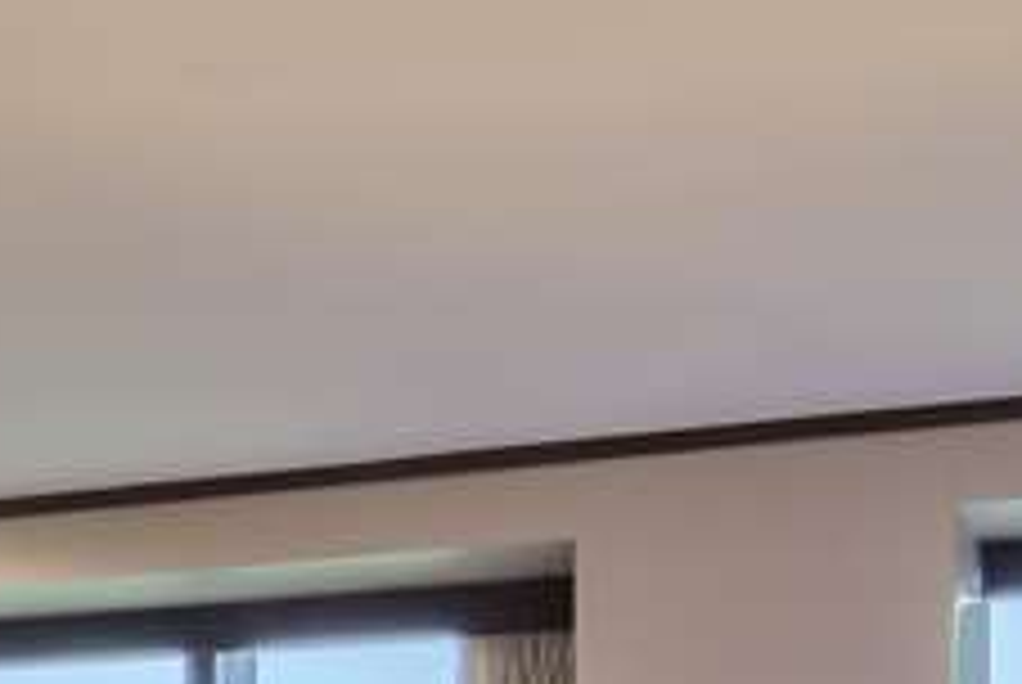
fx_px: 2111
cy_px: 1022
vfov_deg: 16.7
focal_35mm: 74
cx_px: -74
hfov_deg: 25.4
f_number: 18
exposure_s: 15
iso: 100
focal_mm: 11
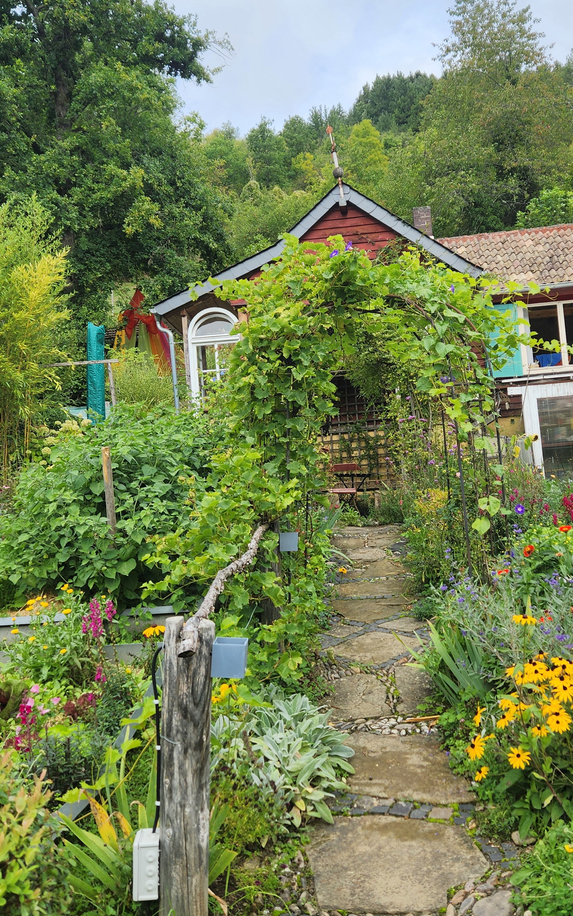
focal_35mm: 35
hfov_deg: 36.1
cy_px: 414
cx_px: 350
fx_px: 875
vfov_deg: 55.2
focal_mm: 5.4
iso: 20
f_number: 1.8
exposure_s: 1/850
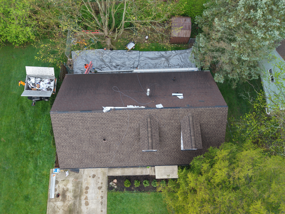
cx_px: 142
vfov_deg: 56.8
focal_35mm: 24
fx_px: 198
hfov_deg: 71.6
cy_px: 107
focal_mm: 8.67
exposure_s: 1/90
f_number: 1.8
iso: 100
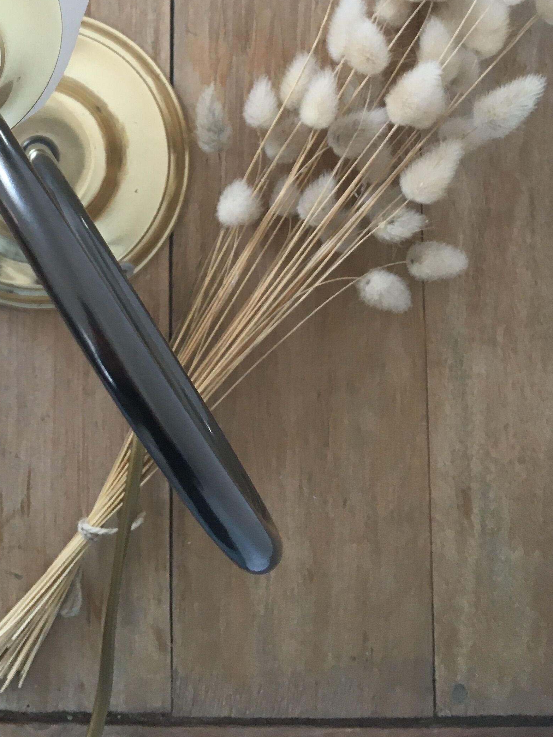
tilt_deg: -84.7
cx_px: 60
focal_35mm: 56
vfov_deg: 32.1
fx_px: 1193
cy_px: 30
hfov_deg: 25.3
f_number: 2.2
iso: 32
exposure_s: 1/33
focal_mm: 4.15
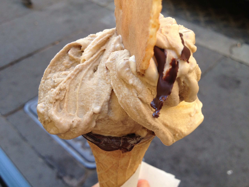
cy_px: 94
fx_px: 252
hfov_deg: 52.6
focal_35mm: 35
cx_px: 124
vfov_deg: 40.7
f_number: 2.4
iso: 80
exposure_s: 1/120
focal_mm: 4.28
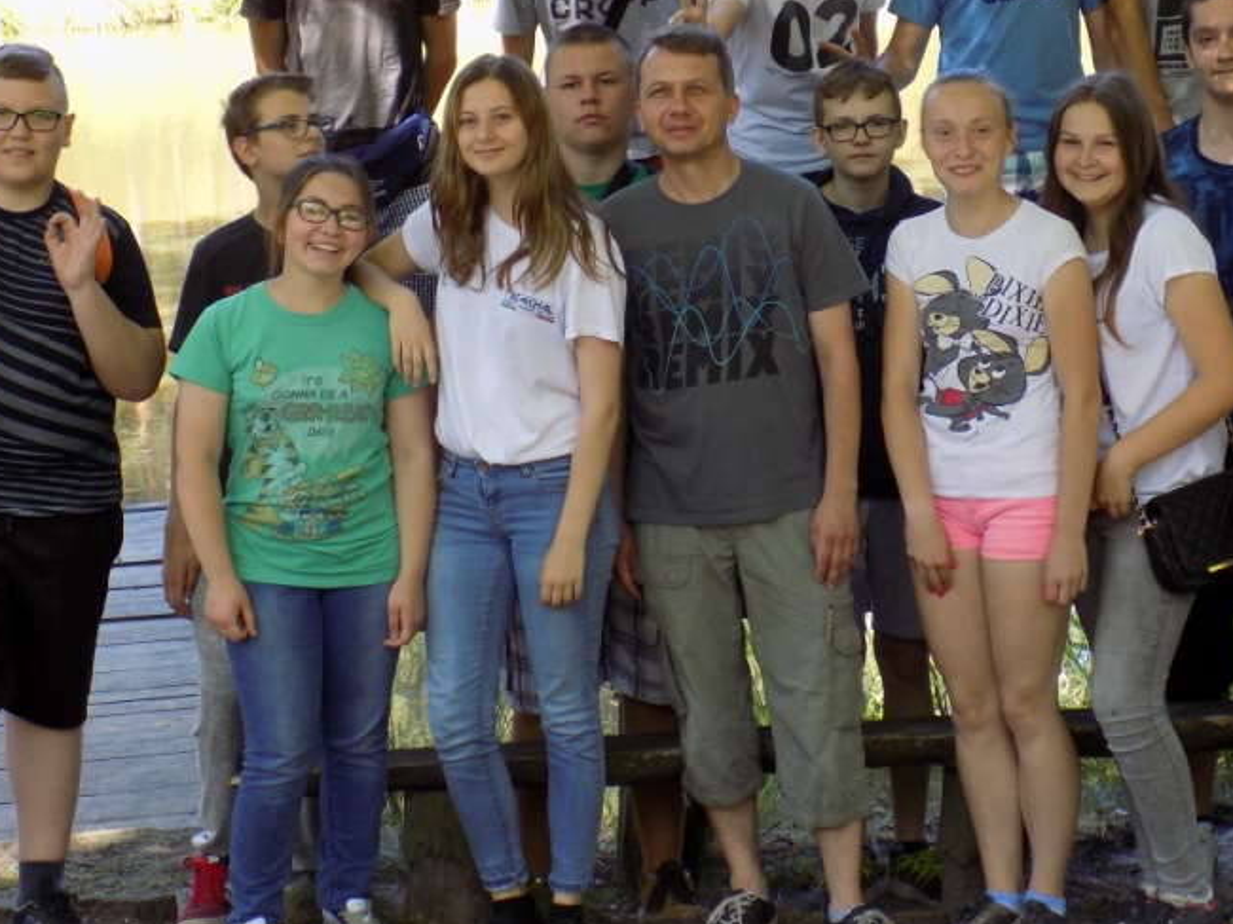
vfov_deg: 15.8
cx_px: 793
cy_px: 311
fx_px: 3311
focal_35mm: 93
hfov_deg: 21.0
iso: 80
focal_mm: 10.5
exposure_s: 1/30
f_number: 4
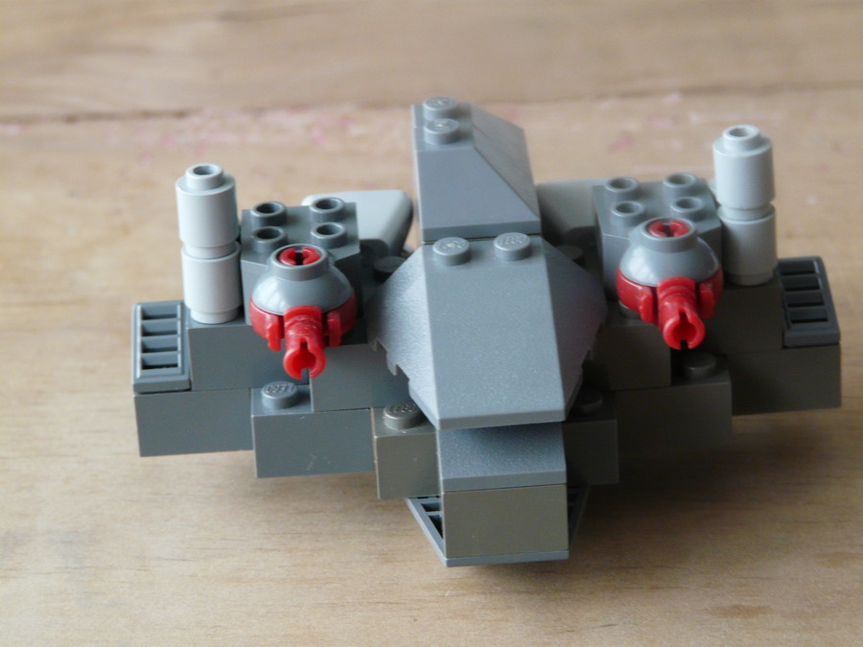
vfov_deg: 11.8
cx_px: 432
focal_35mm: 126
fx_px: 3141
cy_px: 324
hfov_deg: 15.6
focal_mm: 20.6
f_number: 3.6
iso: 200
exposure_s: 1/5
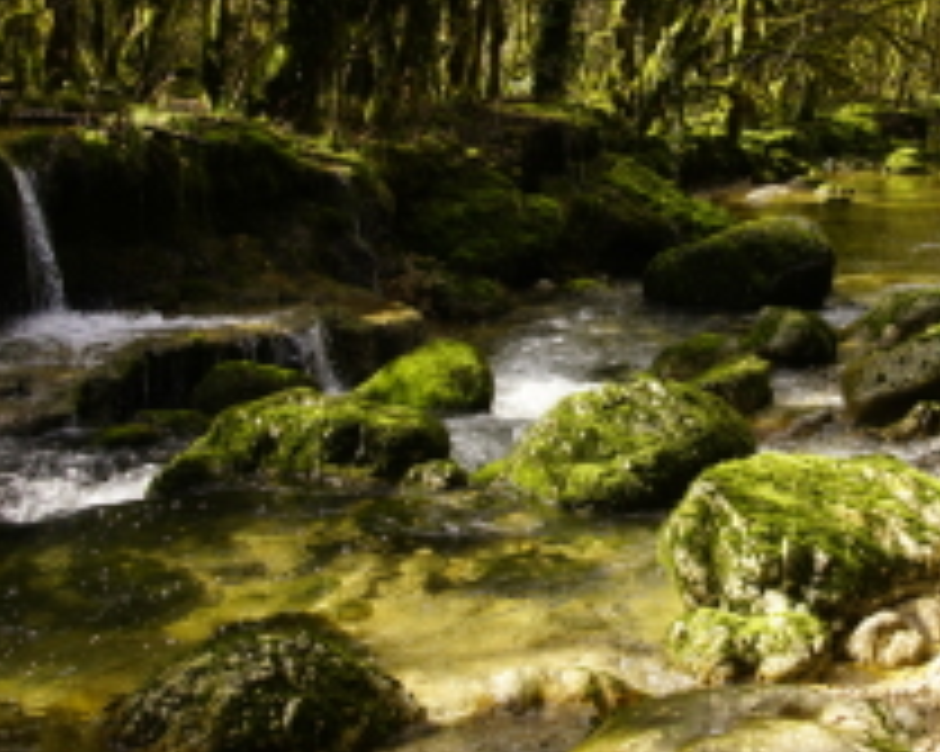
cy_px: 223
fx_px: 1502
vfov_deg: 27.8
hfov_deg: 34.1
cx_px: 702
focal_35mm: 54
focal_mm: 20
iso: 320
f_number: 7.1
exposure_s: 1/160
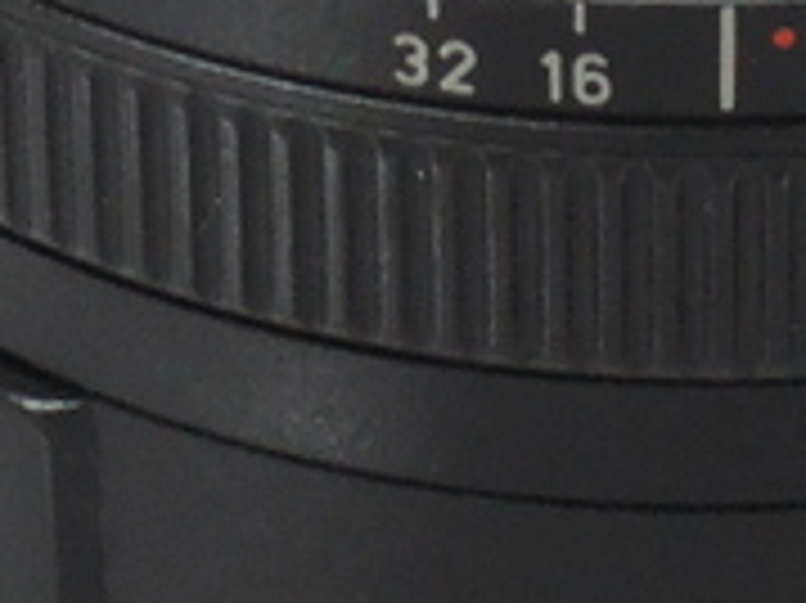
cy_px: -585
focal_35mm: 369
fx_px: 8586
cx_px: 684
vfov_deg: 4.0
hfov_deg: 5.4
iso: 800
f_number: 8
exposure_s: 1/15
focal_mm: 11.8
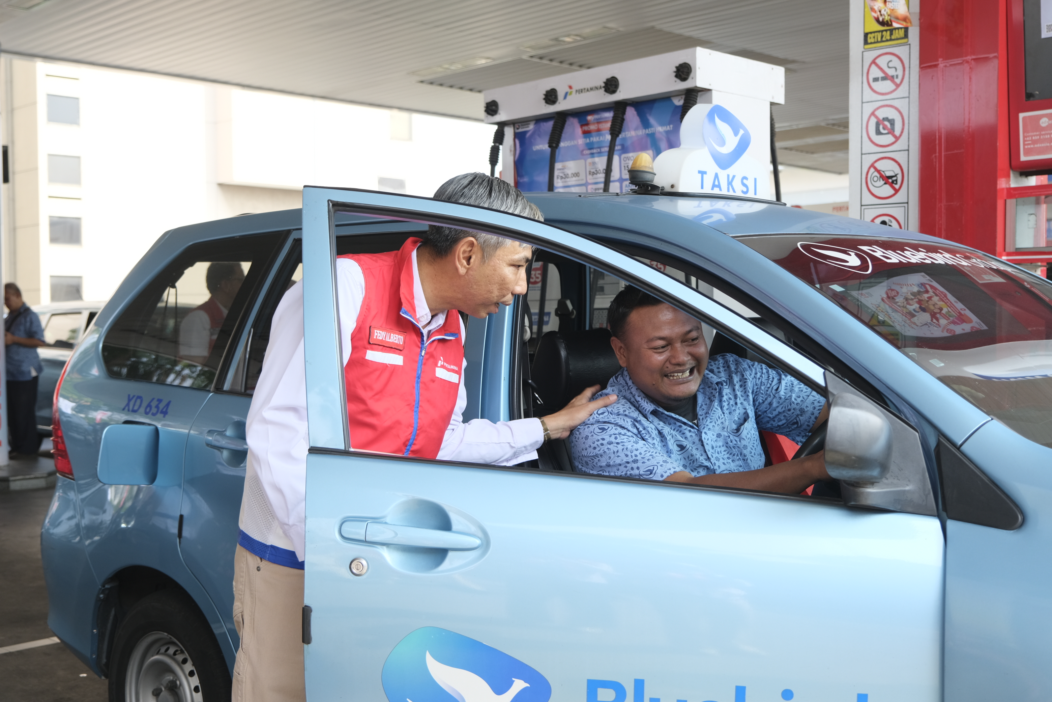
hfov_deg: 49.6
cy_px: 351
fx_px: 1140
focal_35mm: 39
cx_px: 526
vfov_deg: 34.2
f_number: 4
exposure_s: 1/250
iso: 320
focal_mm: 26
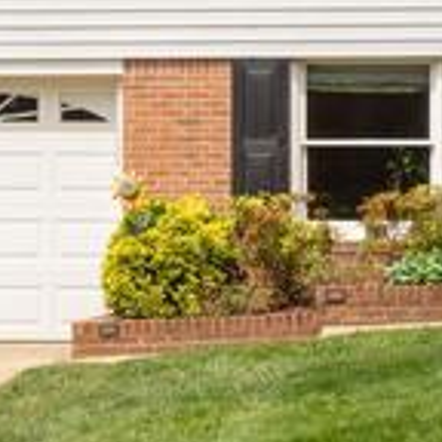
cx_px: 602
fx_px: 2875
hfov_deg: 8.6
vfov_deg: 8.8
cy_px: 189
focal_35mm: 199
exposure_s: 1/200
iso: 125
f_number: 8
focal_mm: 33
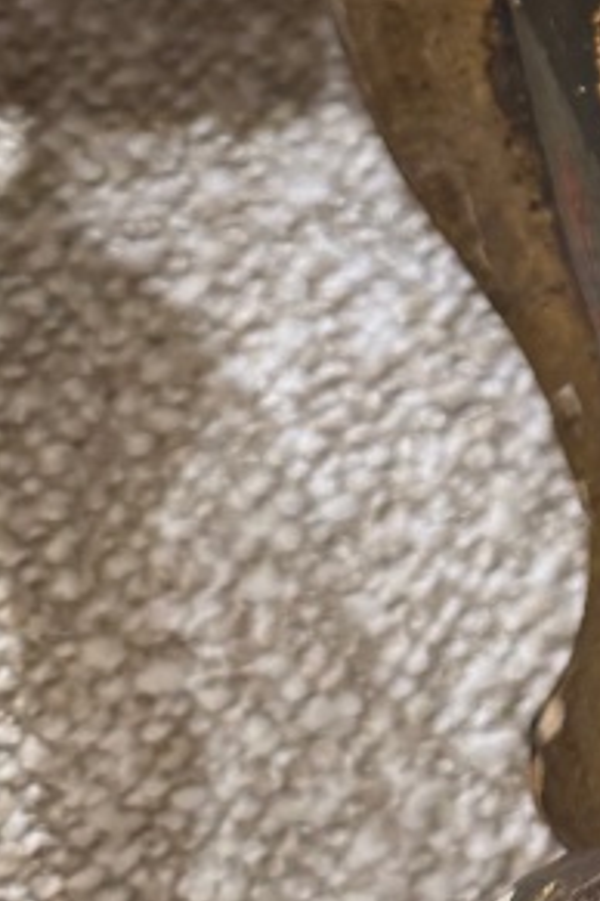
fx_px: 2575
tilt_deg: -22.4
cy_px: -288
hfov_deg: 11.5
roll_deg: +0.0
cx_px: 1318
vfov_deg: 18.4
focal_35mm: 103
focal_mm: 6.76
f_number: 1.78
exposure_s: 1/100
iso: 160
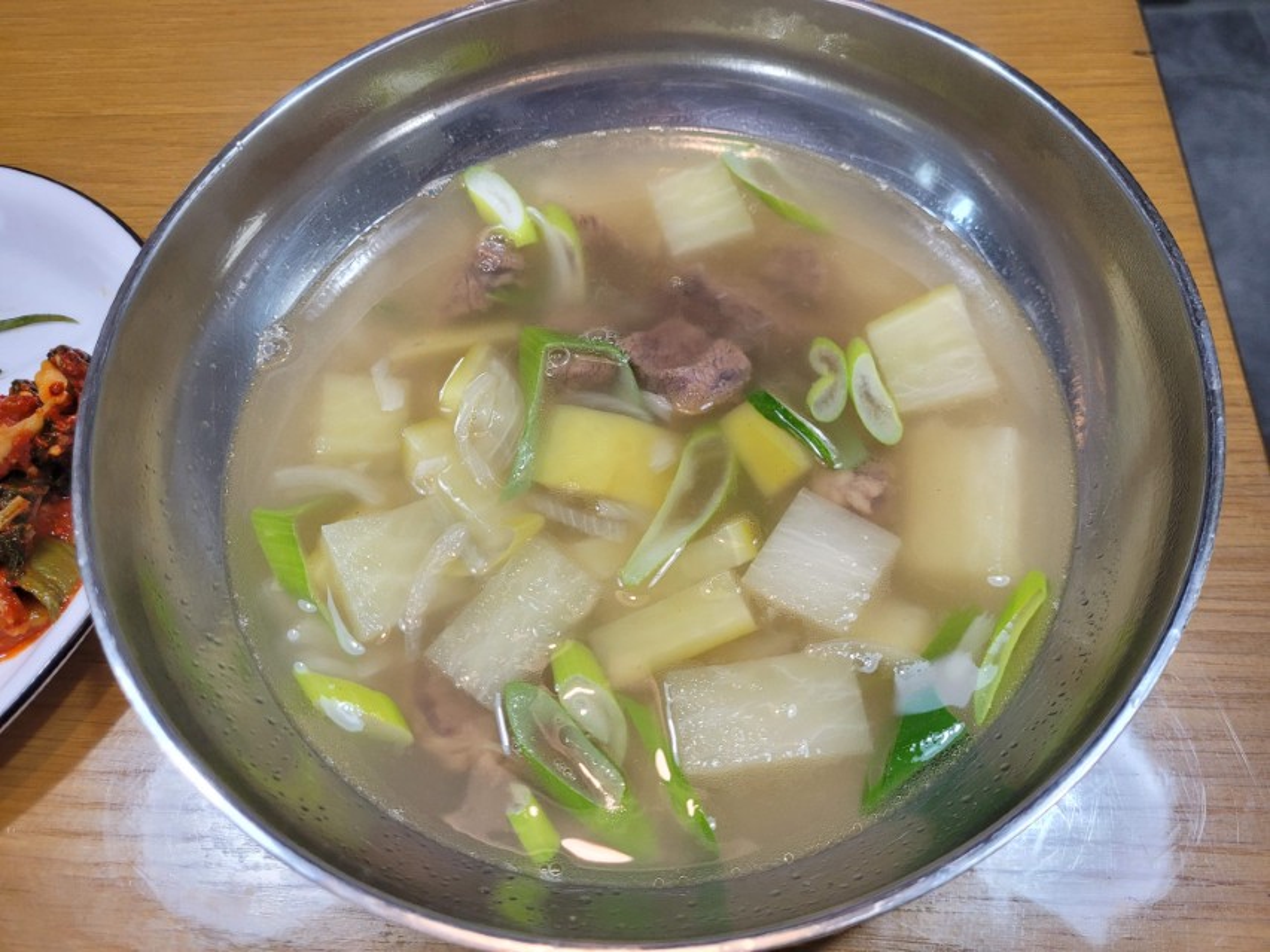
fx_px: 954
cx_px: 635
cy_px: 476
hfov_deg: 67.3
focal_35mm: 26
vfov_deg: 53.1
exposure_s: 1/120
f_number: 1.8
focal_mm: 5.4
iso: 200
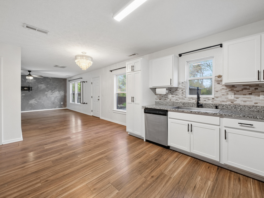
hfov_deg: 102.1
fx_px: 107
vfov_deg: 85.7
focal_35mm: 14
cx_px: 132
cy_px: 99
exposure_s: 1/20
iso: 640
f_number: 7.1
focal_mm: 7
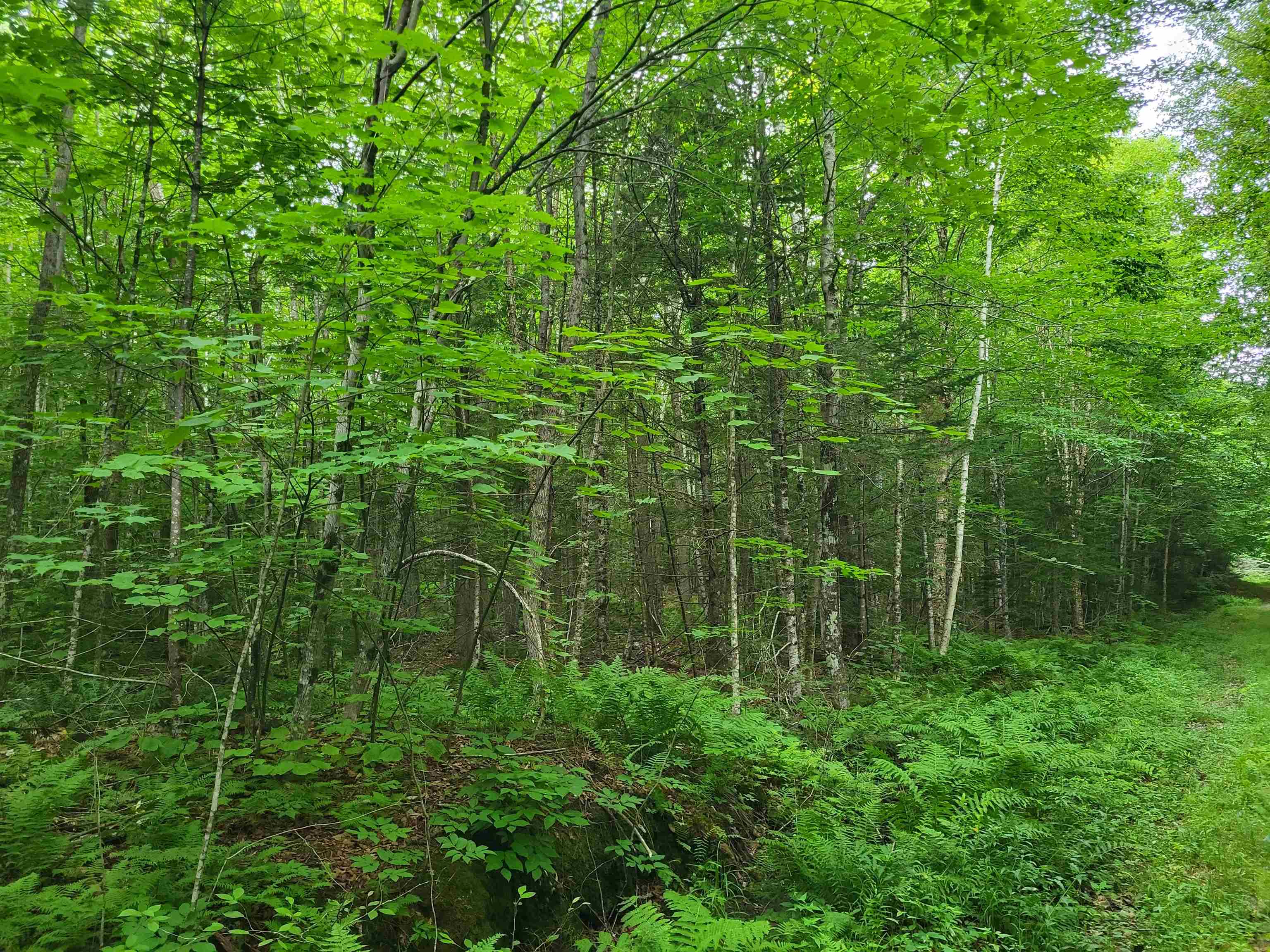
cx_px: 635
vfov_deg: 53.1
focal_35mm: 26
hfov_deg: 67.3
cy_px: 476
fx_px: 954
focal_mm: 5.4
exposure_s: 1/120
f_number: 1.8
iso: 320
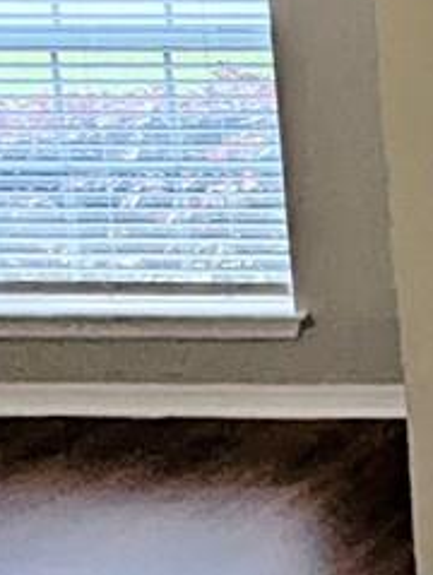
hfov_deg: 11.8
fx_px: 1713
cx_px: 1034
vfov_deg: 18.7
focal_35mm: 103
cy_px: 539
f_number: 2.2
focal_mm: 2.35
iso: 51
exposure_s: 1/227
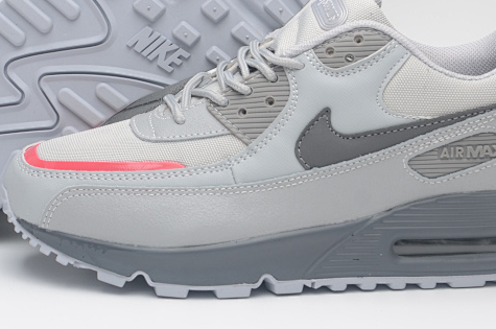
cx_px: 232
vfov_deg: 14.1
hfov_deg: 21.3
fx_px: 1320
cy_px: 62
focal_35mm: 96
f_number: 8
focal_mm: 38
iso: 100
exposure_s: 1/125
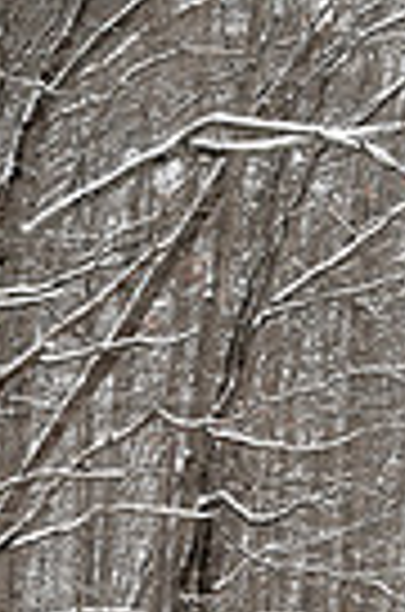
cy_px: 846
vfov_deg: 8.2
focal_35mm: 249
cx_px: 464
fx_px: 4223
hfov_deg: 5.5
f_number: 10
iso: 100
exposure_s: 1/80
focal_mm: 50
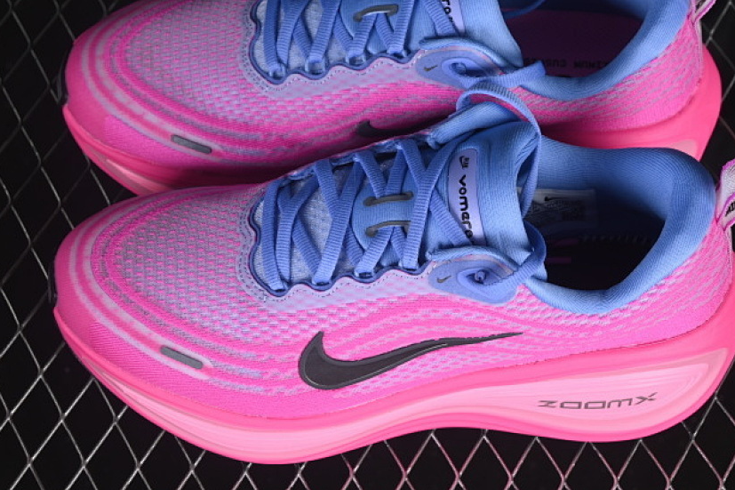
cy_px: 185
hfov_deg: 20.8
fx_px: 2000
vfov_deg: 13.9
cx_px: 418
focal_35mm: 98
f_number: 7.1
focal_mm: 50
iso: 160
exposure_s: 1/80
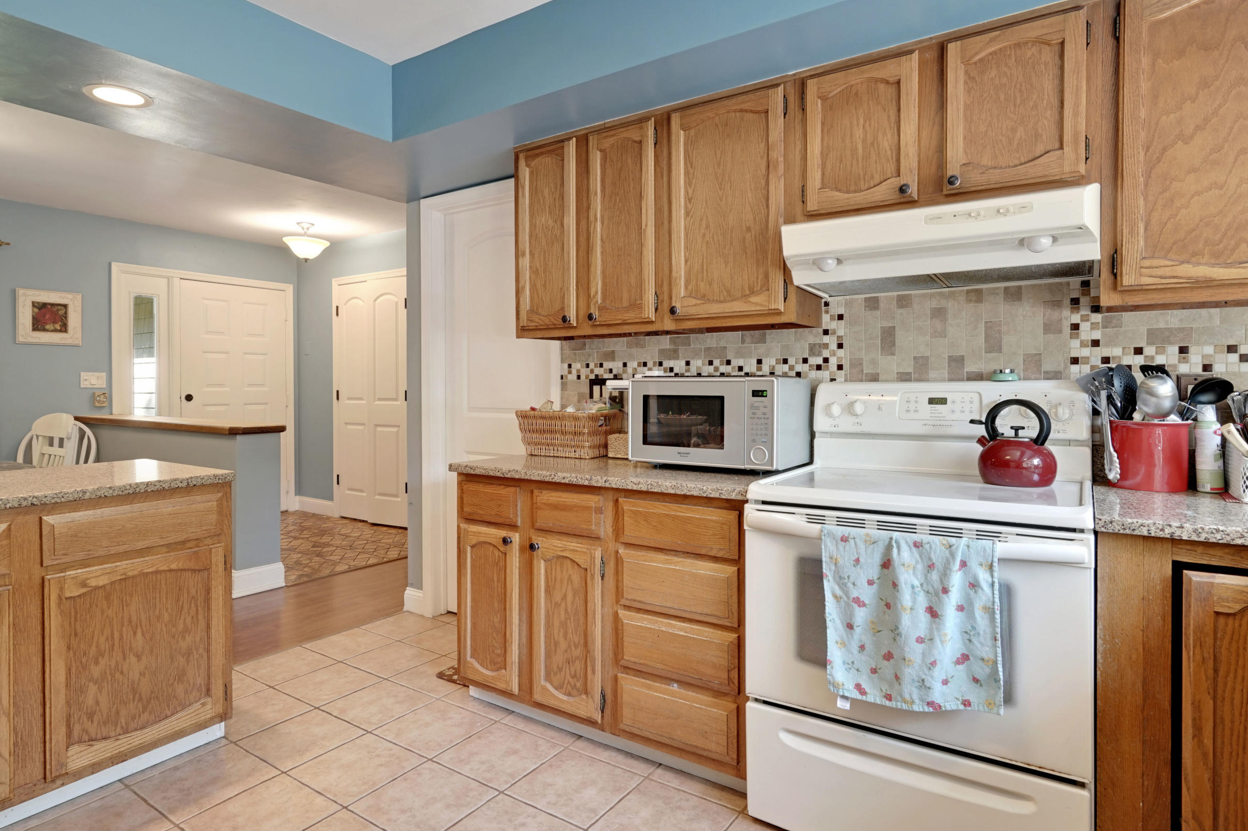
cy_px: 391
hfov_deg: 84.0
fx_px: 693
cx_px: 604
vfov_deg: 61.9
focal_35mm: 20
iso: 250
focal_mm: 16
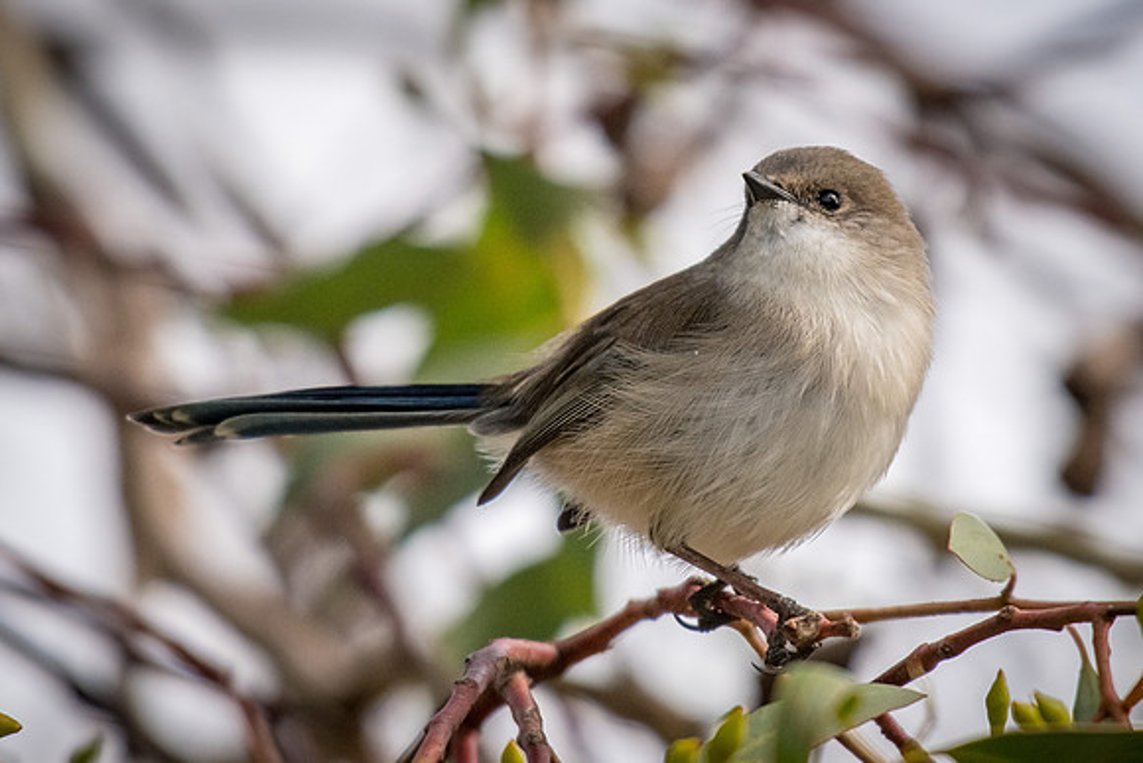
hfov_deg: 1.8
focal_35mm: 1167
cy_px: 169
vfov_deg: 1.2
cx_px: 712
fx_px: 37069
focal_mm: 500
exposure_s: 1/2000
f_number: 5.6
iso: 400
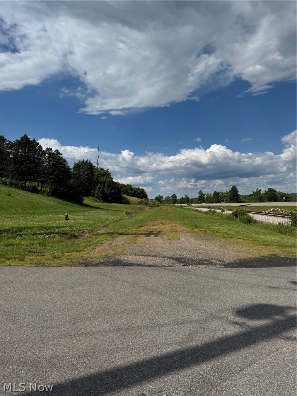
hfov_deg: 56.8
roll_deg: +2.1
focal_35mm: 24
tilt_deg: +0.4
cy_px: 198
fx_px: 275
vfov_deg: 71.6
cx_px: 148
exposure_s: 1/9009
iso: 80
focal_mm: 6.76
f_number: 1.78
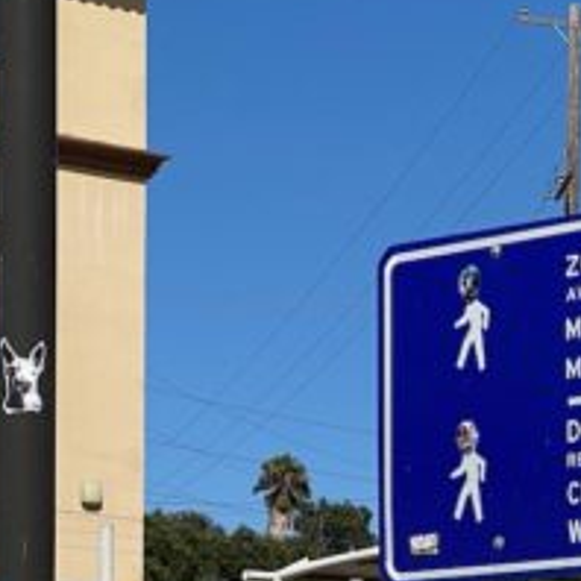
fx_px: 3380
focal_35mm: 178
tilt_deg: +3.8
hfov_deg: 9.7
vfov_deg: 9.8
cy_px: 566
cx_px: 716
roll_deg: +1.5
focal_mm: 6
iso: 20
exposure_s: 1/2398
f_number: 2
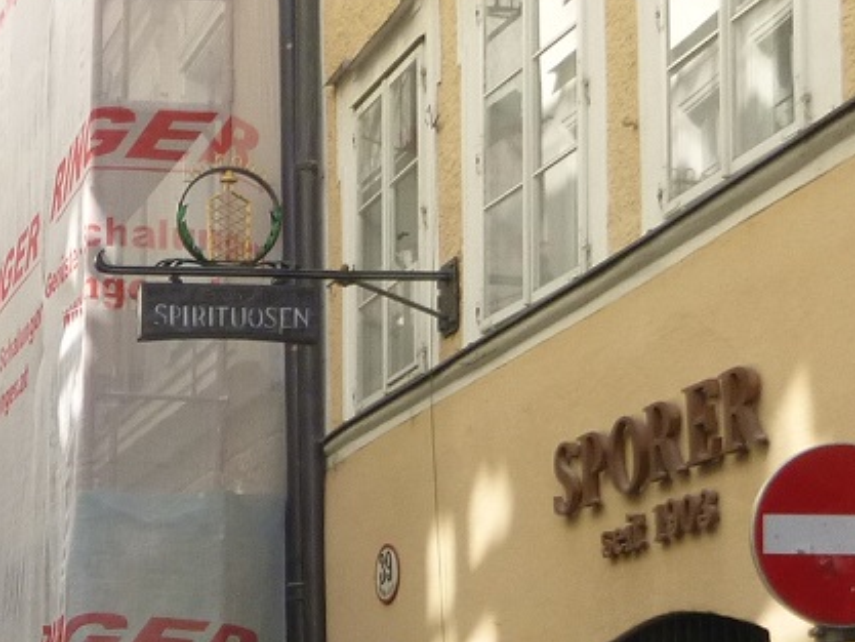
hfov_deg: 18.5
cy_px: 708
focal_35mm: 96
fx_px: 2372
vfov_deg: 15.0
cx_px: -365
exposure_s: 1/80
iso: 100
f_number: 3.9
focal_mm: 4.5
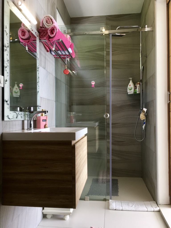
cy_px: 114
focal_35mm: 29
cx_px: 86
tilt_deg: +0.4
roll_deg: +0.5
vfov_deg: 61.7
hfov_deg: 48.2
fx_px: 191
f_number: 2.2
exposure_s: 1/100
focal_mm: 4.15
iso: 40
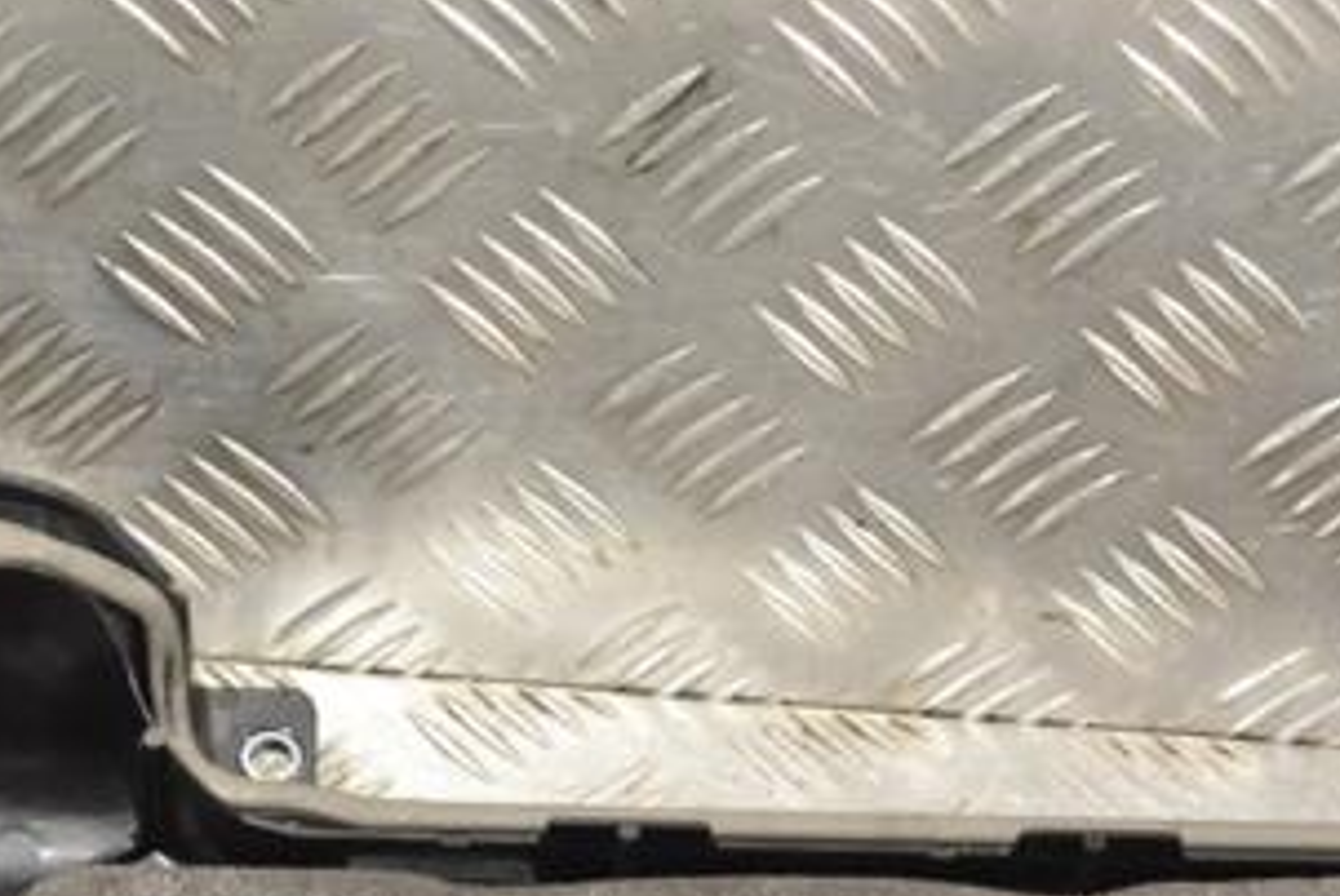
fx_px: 4657
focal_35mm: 125
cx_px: 643
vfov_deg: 10.9
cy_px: 856
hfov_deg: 16.4
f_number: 7.1
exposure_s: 1/200
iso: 3200
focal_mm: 42
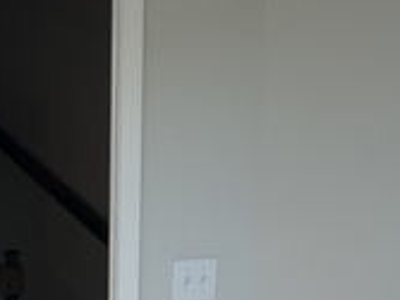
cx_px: -226
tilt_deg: -17.1
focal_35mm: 104
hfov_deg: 16.9
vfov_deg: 12.8
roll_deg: +3.5
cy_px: 552
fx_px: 1201
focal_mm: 5.1
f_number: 1.6
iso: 50
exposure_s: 1/833
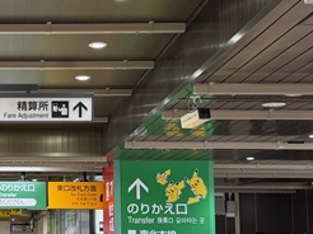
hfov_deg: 22.9
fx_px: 732
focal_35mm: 81
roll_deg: -0.8
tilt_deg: +6.3
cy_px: 160
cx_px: -19
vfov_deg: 18.1
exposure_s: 1/50
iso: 125
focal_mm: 6.76
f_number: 1.78
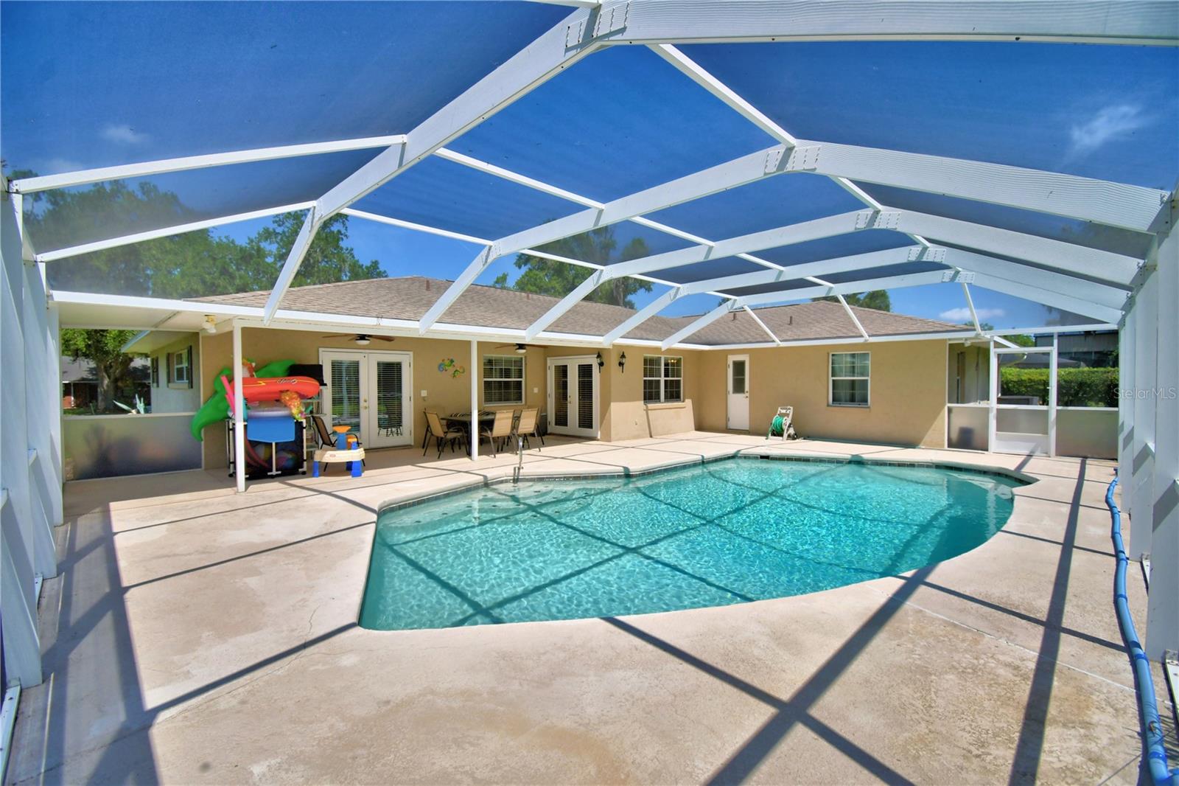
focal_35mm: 15
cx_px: 590
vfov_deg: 77.3
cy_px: 393
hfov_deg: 100.4
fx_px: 491
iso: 100
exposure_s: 1/1600
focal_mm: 10
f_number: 4.5
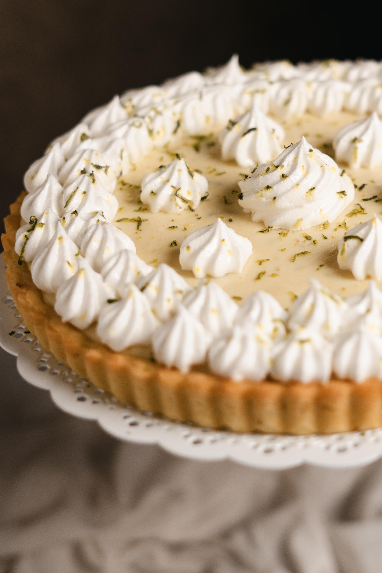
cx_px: 291
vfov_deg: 24.7
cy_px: 225
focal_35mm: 82
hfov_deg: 16.6
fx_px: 1305
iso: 125
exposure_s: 1/320
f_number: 2.5
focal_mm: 50
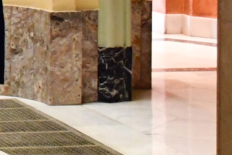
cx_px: -530
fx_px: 1443
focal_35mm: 224
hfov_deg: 7.7
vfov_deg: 6.0
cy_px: -121
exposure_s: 1/100
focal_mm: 23
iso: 3200
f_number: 3.8
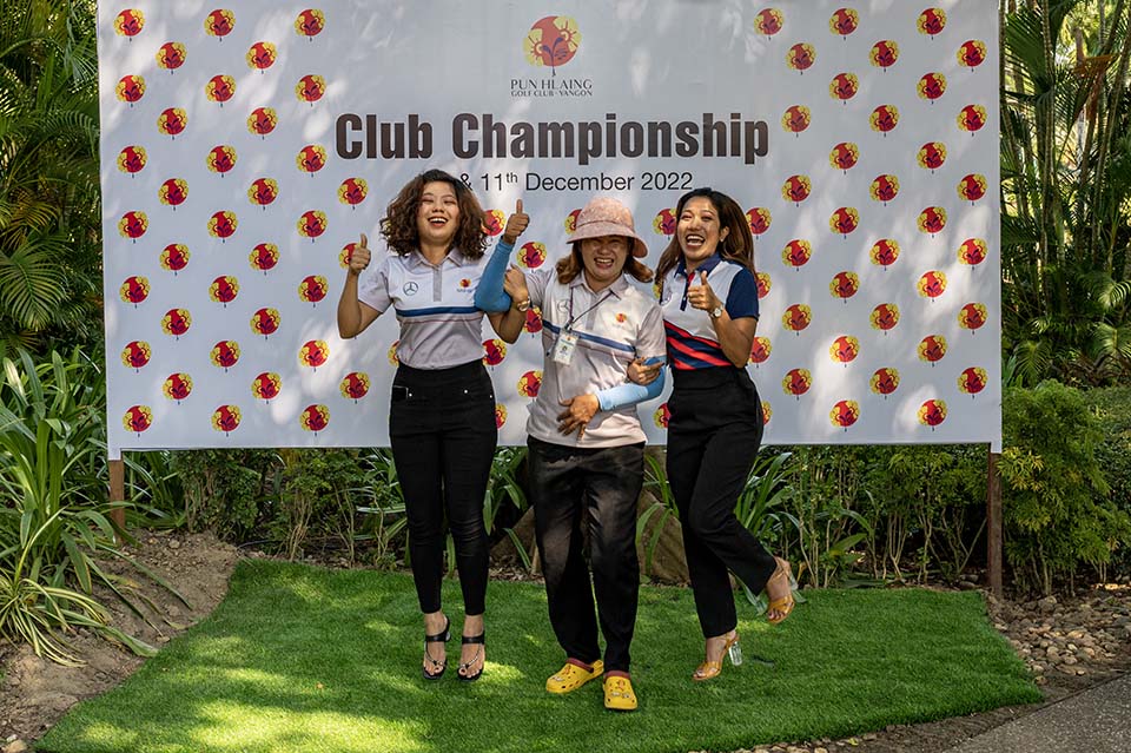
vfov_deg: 38.8
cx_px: 566
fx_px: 1068
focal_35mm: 34
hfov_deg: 55.8
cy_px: 376
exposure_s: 1/320
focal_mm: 34
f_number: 8
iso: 400
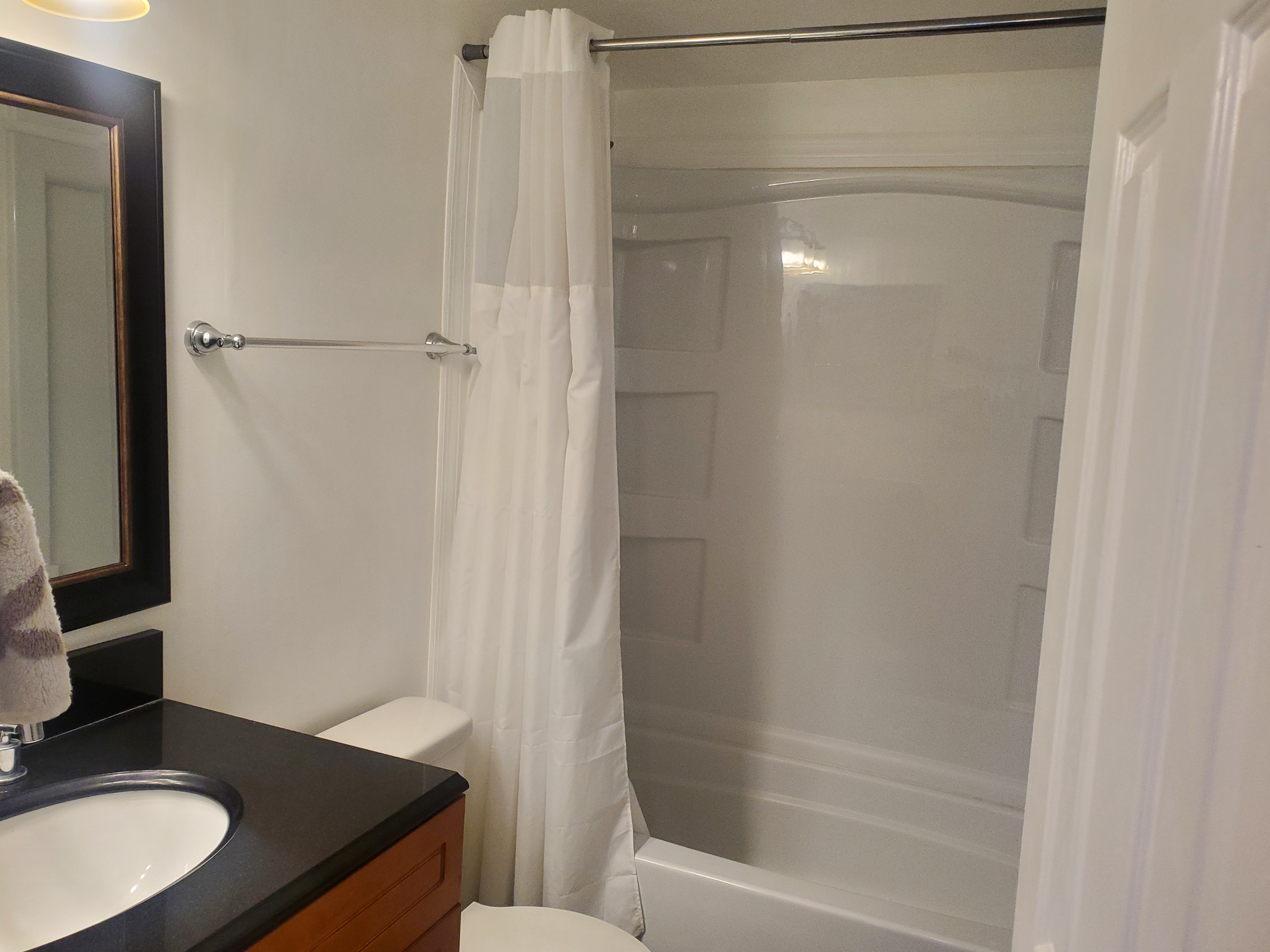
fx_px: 991
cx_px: 633
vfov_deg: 51.4
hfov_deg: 65.3
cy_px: 477
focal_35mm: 27
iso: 320
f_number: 2.4
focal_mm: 4.3
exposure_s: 1/120
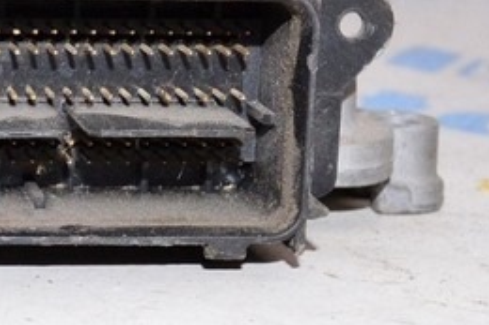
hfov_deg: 14.9
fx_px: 1765
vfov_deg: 10.5
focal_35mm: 130
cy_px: 125
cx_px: -196
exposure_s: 1/160
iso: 1600
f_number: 8
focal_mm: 22
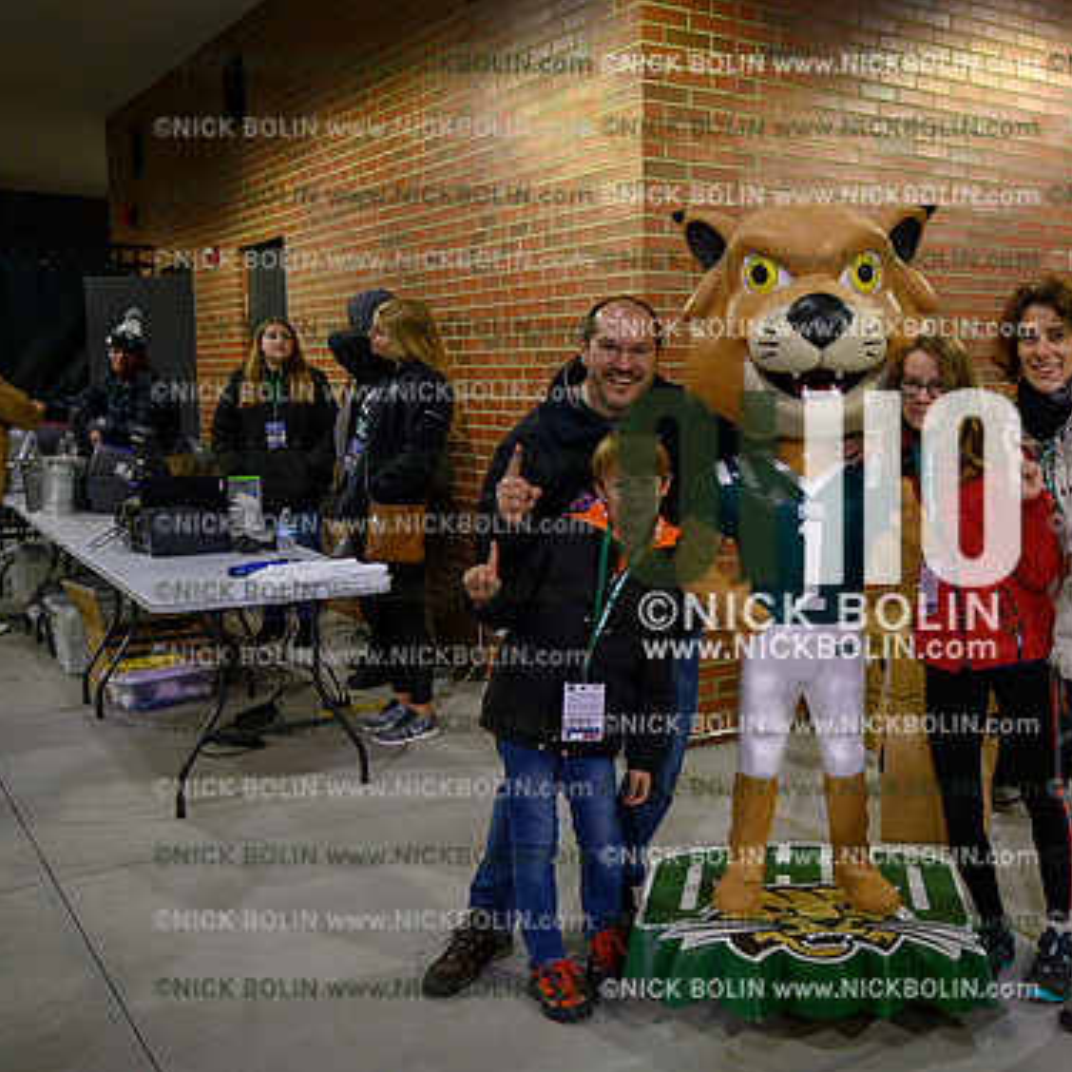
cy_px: 526
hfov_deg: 42.4
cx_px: 818
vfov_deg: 43.9
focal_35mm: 38
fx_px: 1331
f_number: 4
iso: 2000
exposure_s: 1/200
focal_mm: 29
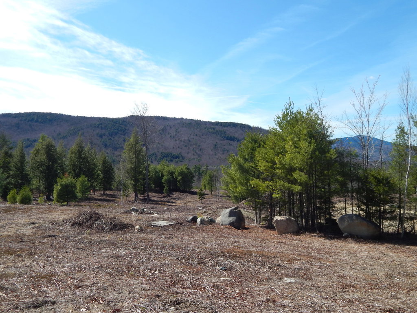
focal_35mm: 31
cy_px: 156
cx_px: 208
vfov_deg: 45.4
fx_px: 373
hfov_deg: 58.4
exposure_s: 1/400
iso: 125
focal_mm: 5.6
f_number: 6.5
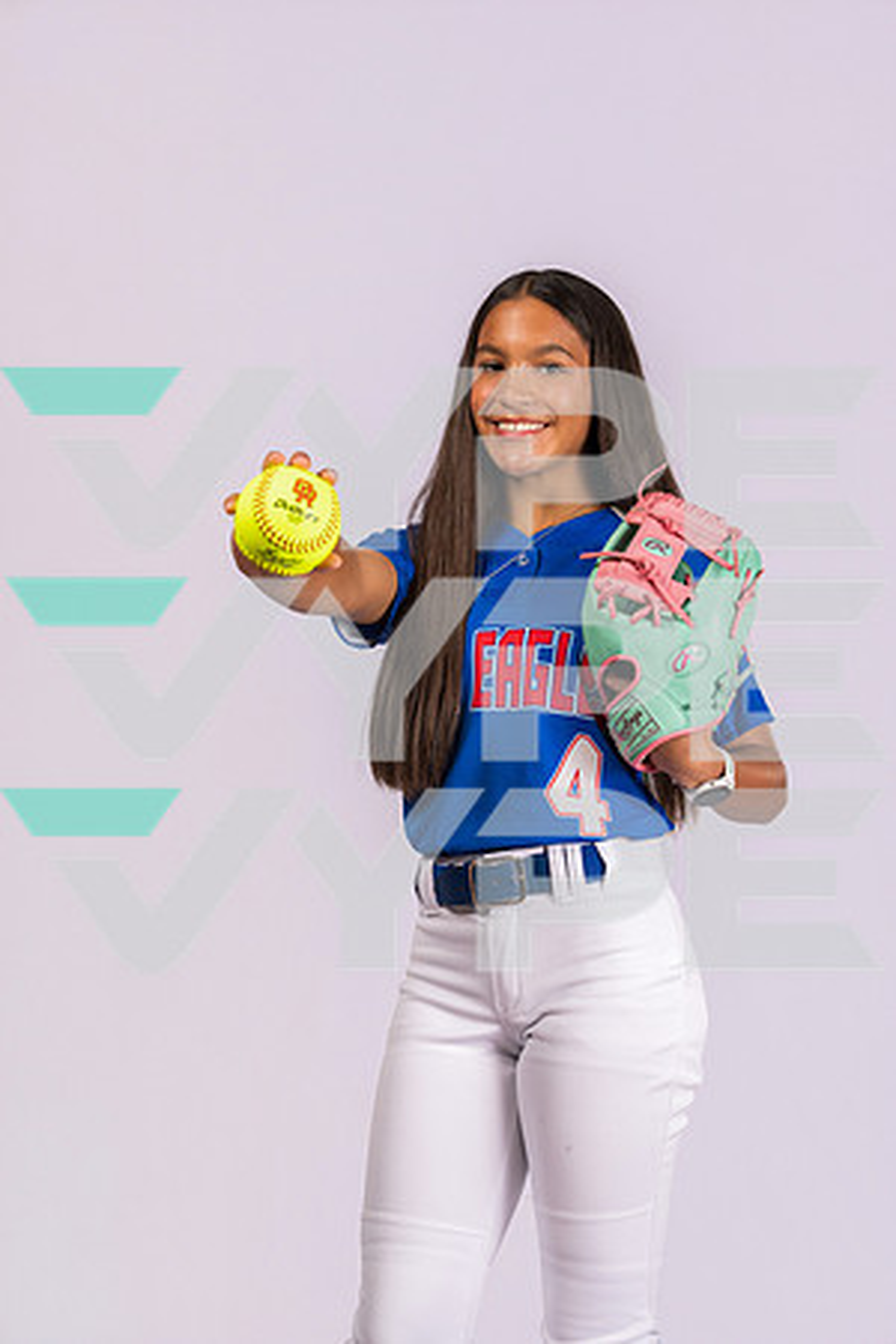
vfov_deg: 28.8
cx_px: 448
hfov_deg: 19.5
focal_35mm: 70
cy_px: 672
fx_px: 2613
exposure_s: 1/250
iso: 320
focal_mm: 70
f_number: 11
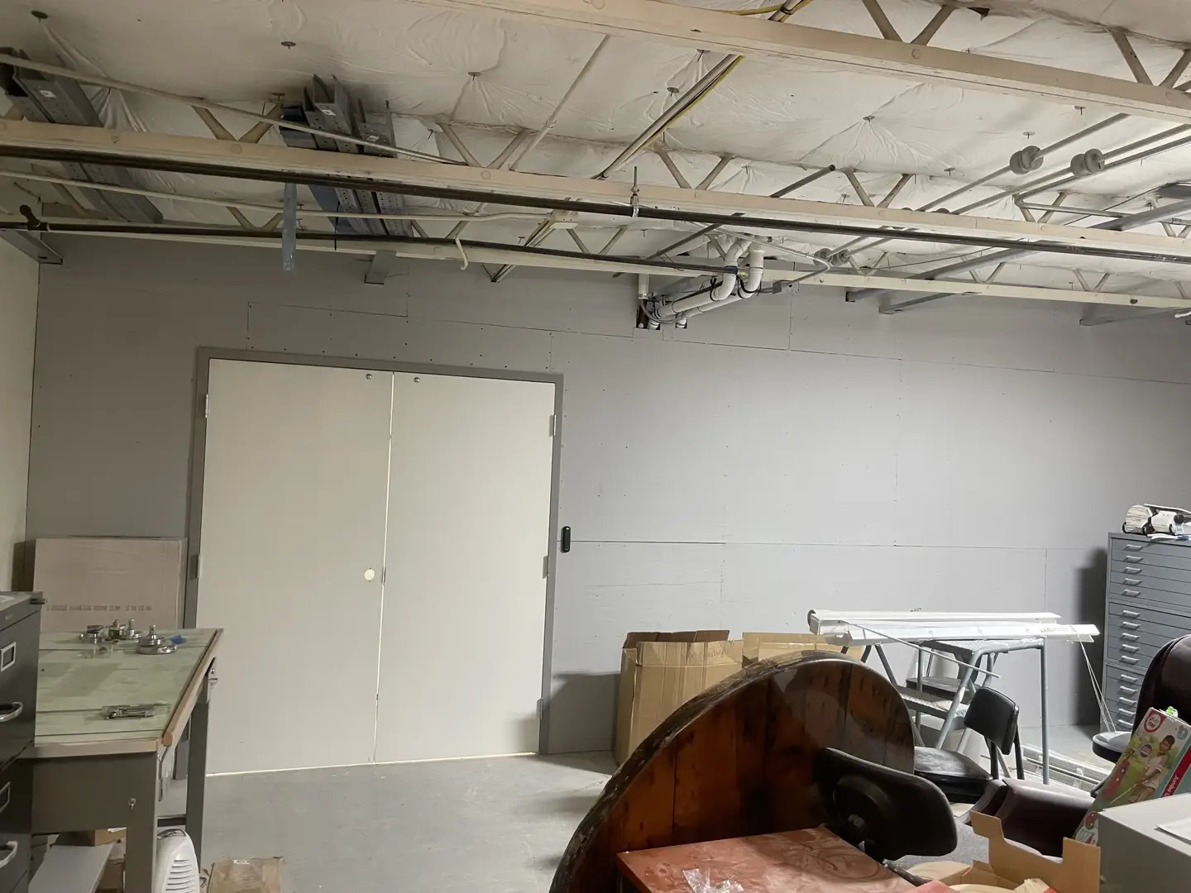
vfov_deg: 53.1
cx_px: 596
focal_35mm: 26
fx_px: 895
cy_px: 446
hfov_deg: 67.3
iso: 125
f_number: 1.6
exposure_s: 1/60
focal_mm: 4.2
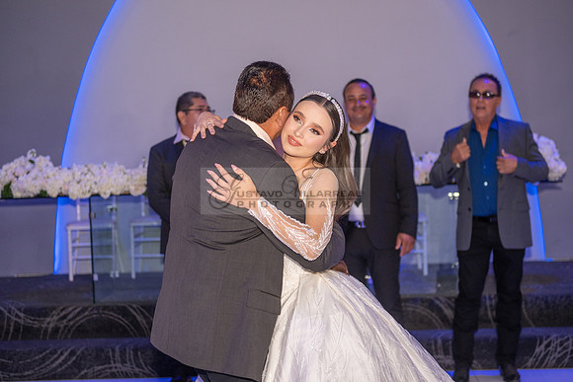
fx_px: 1114
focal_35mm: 70
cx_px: 286
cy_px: 191
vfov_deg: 19.5
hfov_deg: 28.8
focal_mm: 70
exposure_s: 1/125
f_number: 2.8
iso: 800
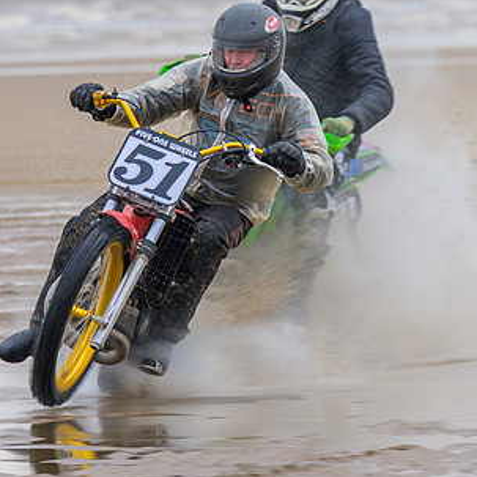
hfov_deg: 2.9
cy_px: 209
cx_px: 136
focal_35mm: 613
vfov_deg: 2.9
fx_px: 9557
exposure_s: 1/200
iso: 64
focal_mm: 175
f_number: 5
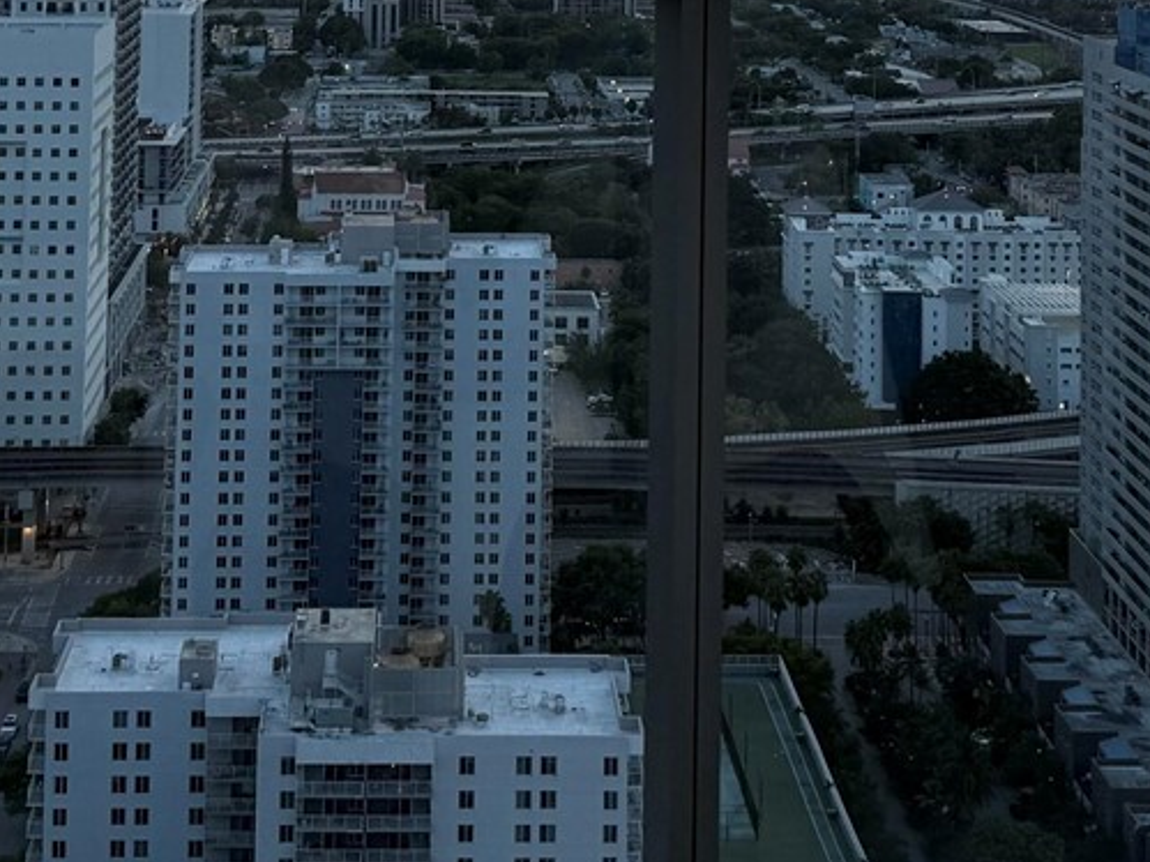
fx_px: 2557
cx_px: 548
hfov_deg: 25.3
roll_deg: -0.8
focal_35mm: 77
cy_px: -283
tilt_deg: +1.1
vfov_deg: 17.8
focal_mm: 6.76
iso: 64
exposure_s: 1/273
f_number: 1.78
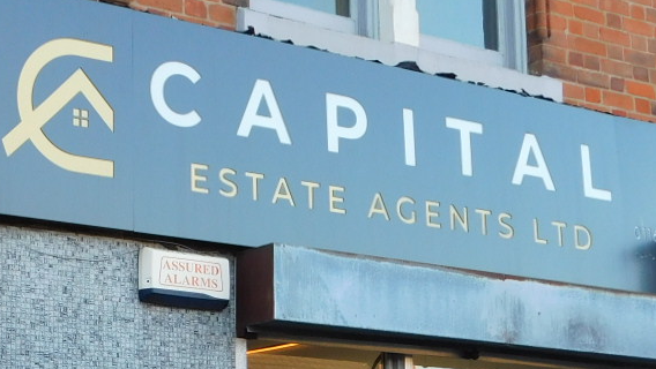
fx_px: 1601
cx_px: 80
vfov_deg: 13.0
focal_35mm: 92
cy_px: 355
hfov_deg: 22.6
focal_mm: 5.3
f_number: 3.2
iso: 125
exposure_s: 1/125
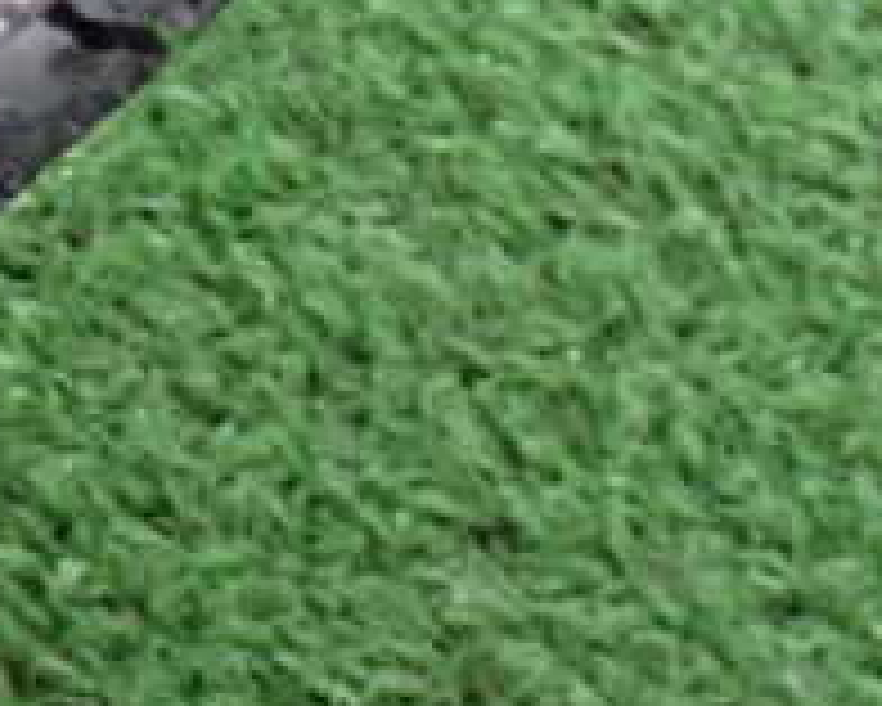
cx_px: -18
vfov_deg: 8.9
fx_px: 4518
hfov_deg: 11.0
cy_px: -18
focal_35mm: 173
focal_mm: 10.35
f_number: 3.5
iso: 800
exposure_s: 1/40
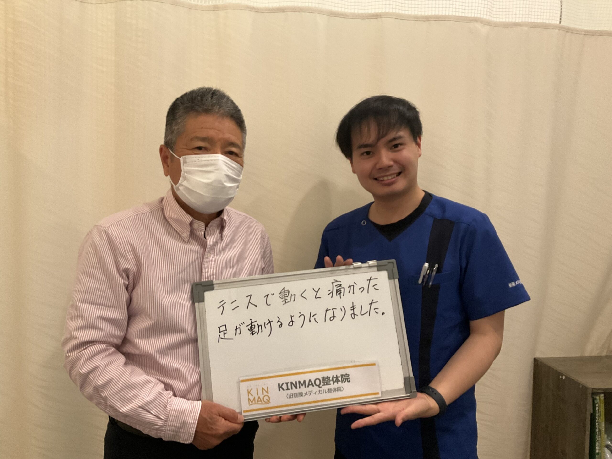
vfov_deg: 48.2
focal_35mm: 29
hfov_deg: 61.7
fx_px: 513
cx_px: 306
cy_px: 230
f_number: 1.8
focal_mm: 3
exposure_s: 1/33
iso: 200
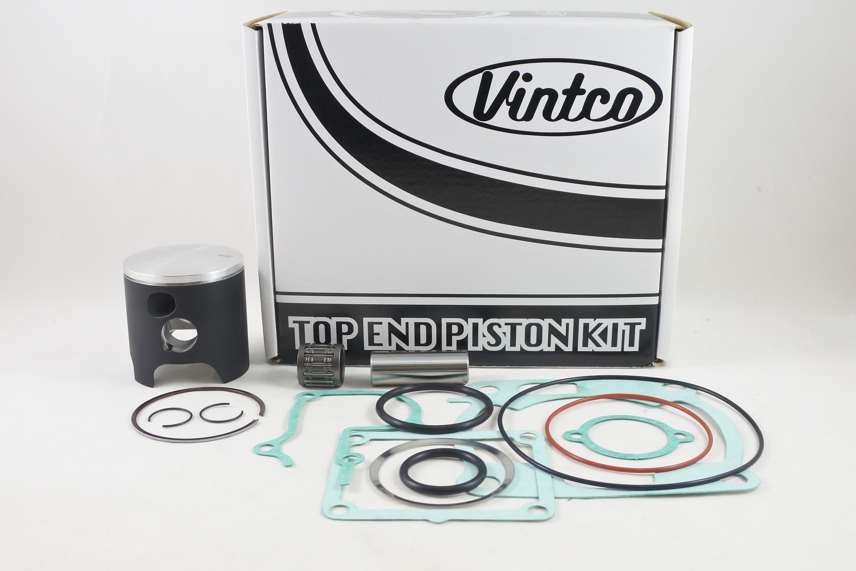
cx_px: 428
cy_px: 286
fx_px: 737
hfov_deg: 60.3
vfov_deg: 42.3
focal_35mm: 31
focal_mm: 11.8
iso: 400
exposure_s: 1/125
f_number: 3.8
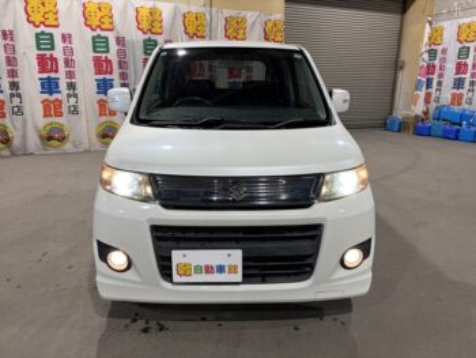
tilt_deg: -14.9
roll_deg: -0.1
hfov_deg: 67.3
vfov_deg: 53.1
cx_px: 238
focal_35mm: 26
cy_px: 179
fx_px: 358
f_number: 1.6
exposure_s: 1/100
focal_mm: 5.96
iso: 125
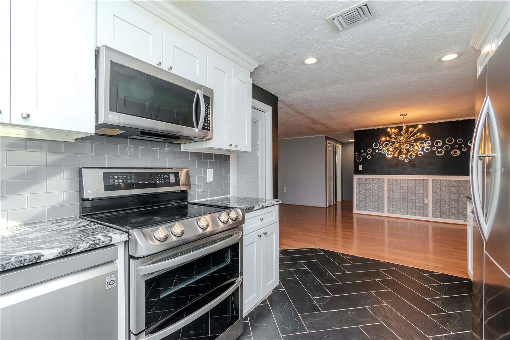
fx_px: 212
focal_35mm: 15
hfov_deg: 100.4
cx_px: 255
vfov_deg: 77.3
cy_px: 170
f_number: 8
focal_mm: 10
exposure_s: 1/125
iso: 500
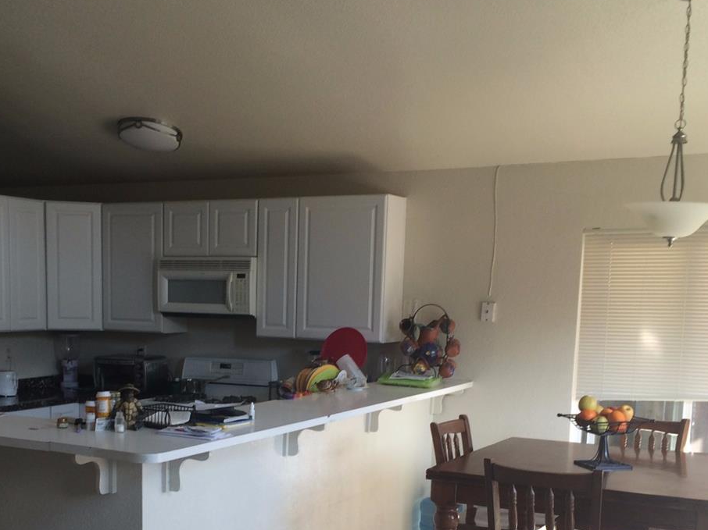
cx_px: 278
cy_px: 427
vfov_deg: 29.5
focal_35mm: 48
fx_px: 981
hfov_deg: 39.5
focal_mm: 4.15
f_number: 2.2
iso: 50
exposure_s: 1/60
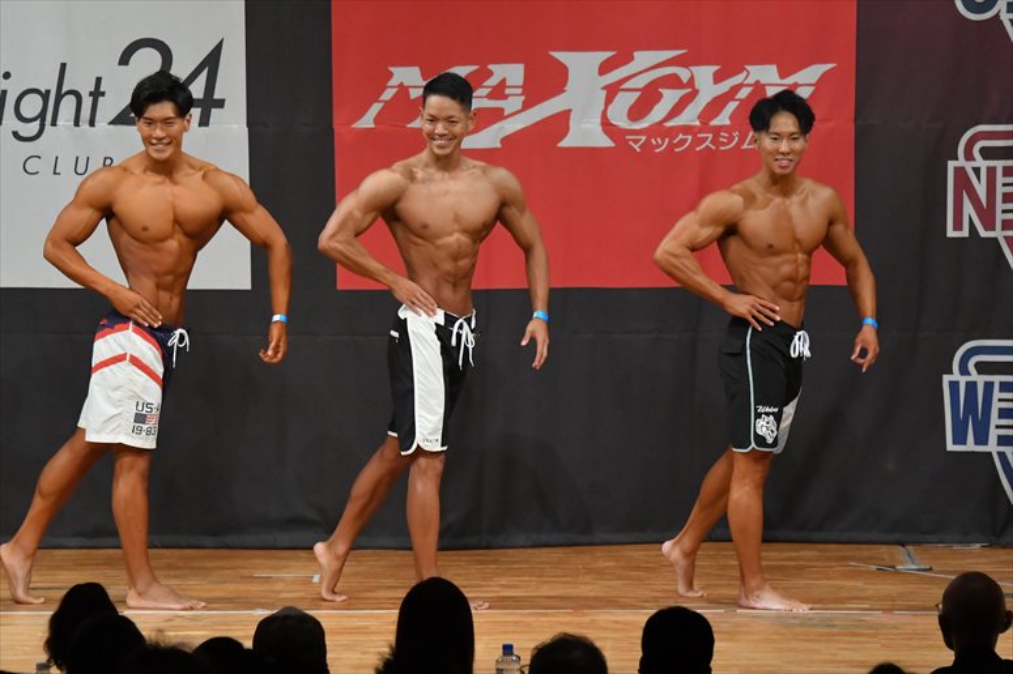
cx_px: 506
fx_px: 7172
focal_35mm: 255
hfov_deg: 8.1
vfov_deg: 5.4
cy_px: 337
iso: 6400
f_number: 5.6
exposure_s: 1/400
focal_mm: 170
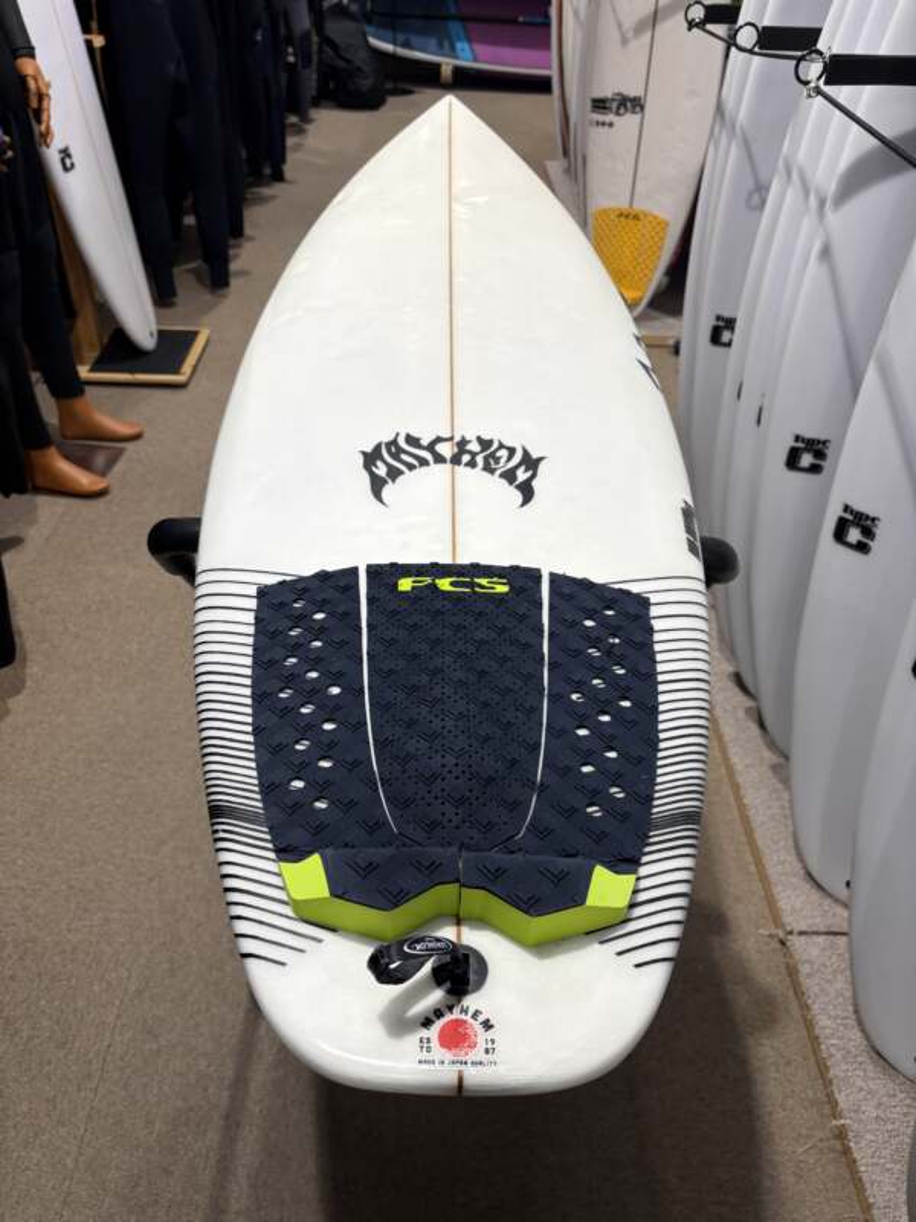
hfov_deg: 53.1
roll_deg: -2.1
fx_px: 917
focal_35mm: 26
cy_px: 611
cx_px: 458
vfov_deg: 67.3
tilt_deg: -39.5
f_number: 1.6
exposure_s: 1/174
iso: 40
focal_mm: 5.96
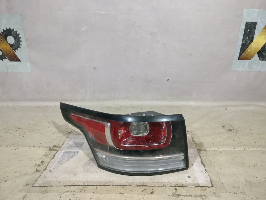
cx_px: 133
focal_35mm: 28
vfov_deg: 49.7
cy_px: 100
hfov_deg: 63.4
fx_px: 215
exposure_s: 1/25
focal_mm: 4.26
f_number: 2
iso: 400
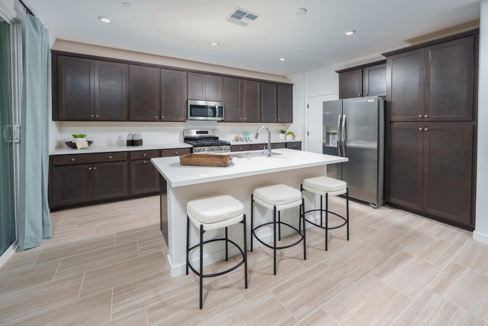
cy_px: 163
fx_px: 176
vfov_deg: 85.4
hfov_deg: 108.3
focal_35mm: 13
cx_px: 244
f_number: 9
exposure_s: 1/160
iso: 200
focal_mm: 13
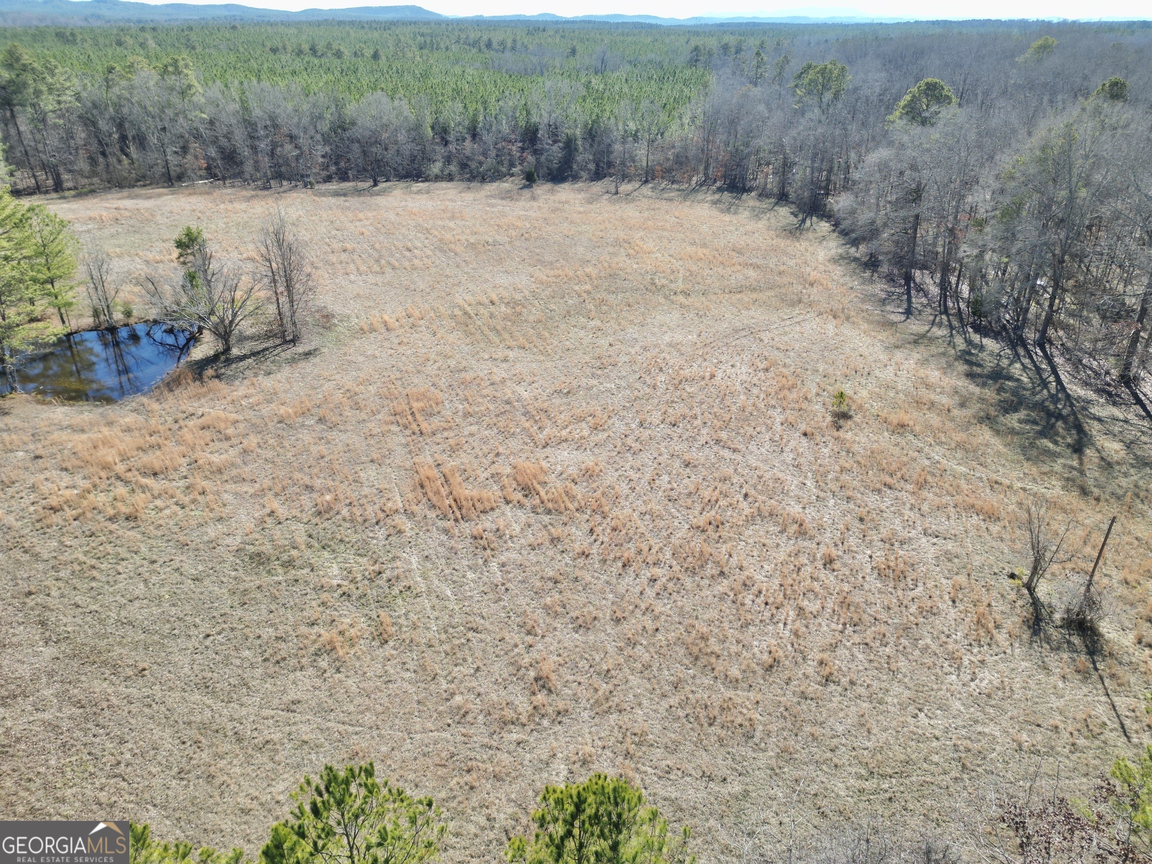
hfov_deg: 71.6
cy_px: 432
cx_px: 576
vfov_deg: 56.8
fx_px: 799
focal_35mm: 24
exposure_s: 1/1000
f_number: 1.7
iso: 100
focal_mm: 6.72
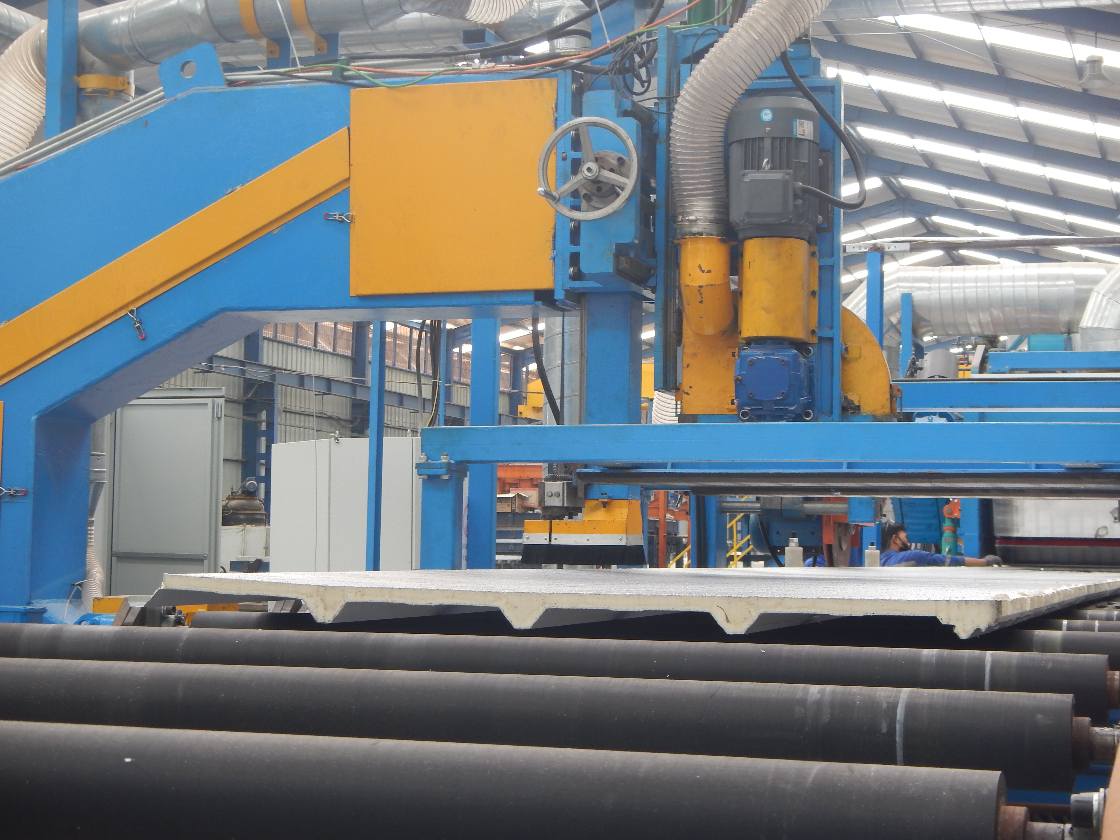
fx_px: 2103
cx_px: 560
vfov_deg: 22.6
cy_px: 420
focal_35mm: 65
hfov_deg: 29.8
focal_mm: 11.7
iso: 125
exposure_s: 1/40
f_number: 4.2
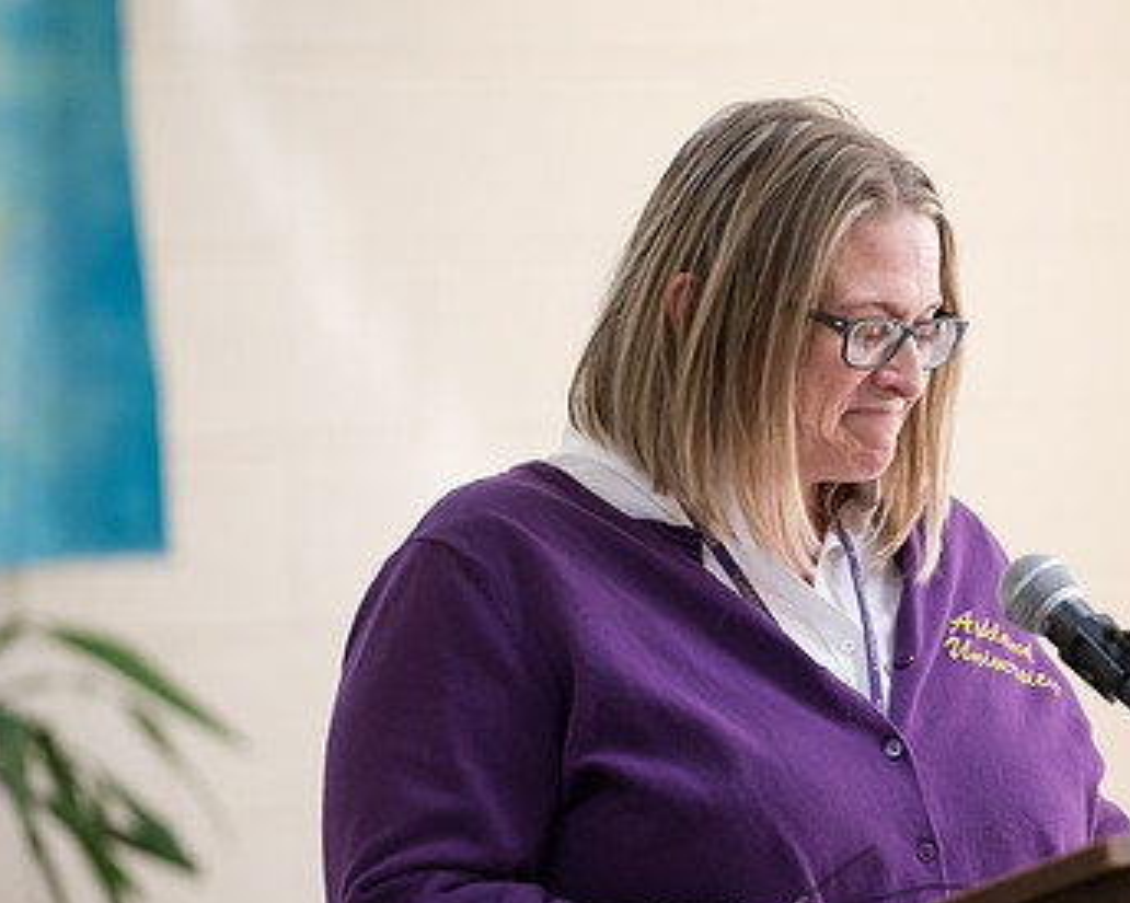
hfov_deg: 6.1
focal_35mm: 317
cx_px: 887
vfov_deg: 4.9
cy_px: 527
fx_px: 10599
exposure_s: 1/200
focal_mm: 200
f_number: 3.2
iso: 3200
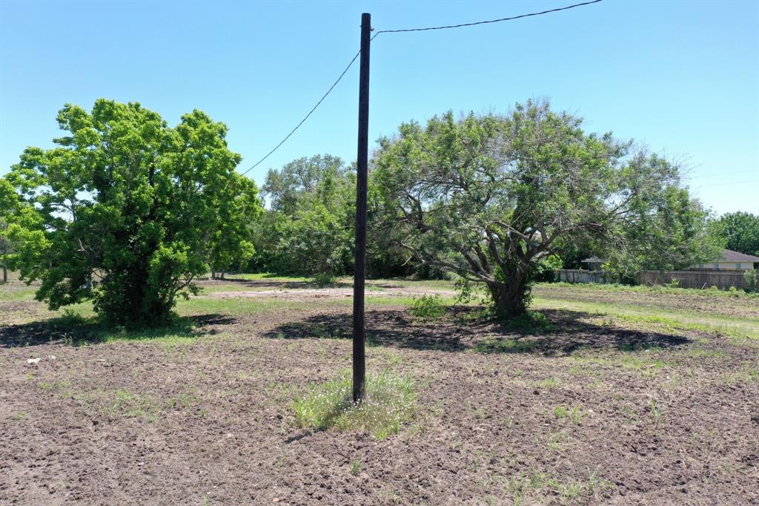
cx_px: 380
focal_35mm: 28
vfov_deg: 46.4
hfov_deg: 65.5
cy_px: 253
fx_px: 590
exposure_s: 1/240
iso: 100
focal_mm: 10.26
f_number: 5
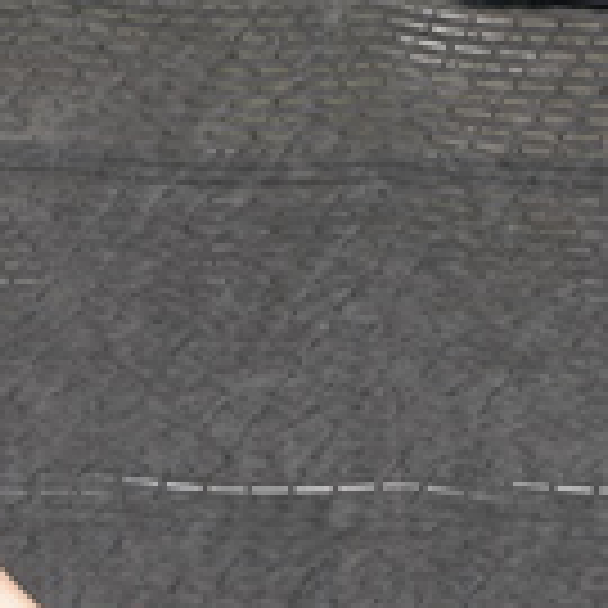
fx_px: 25694
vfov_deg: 1.4
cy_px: 556
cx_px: -72
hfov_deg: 1.4
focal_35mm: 1293
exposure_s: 1/500
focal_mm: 200
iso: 100
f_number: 4.5
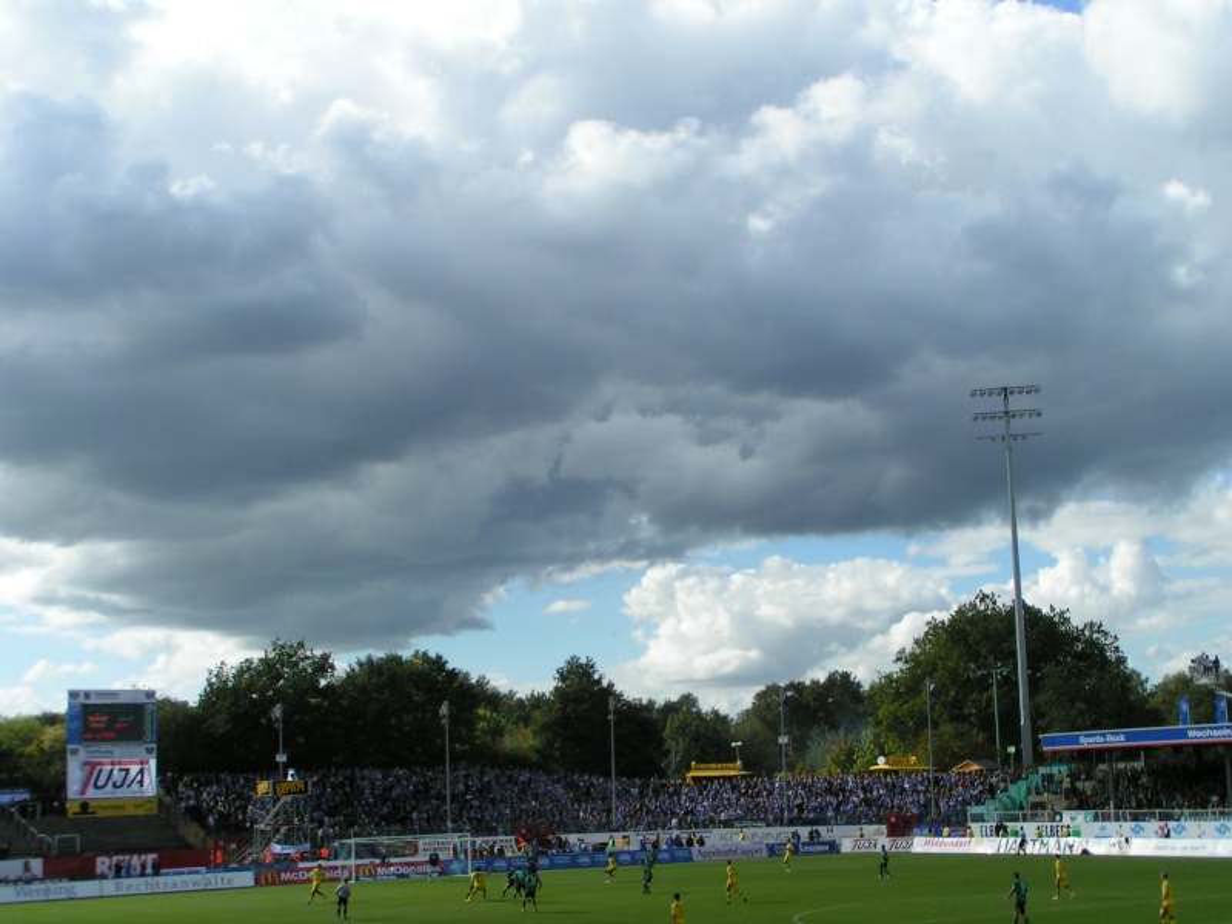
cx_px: 616
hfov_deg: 36.8
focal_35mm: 52
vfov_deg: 28.0
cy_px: 462
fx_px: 1851
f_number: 6.3
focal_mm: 8
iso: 50
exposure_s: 1/400
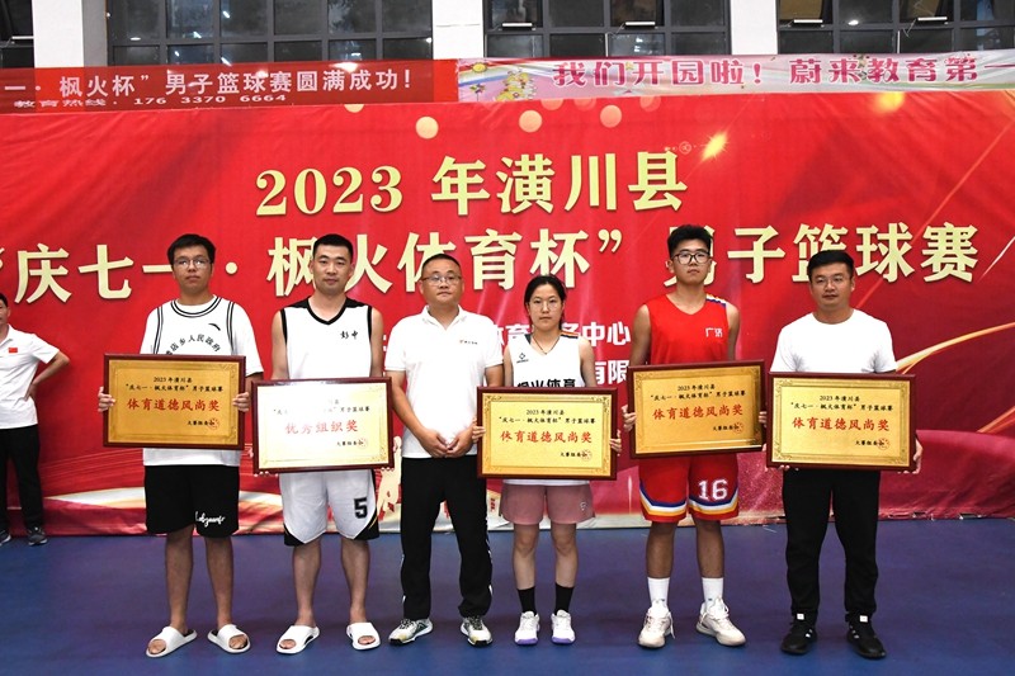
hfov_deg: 61.9
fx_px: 846
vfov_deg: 43.6
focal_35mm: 30
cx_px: 508
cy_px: 338
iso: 4000
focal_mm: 20
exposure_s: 1/160
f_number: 7.1
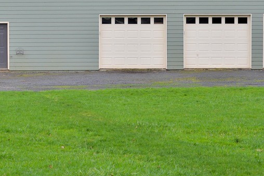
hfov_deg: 14.7
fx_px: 1020
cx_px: 91
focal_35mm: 139
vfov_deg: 9.9
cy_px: 58
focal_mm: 46
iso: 200
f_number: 5.3
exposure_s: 1/200
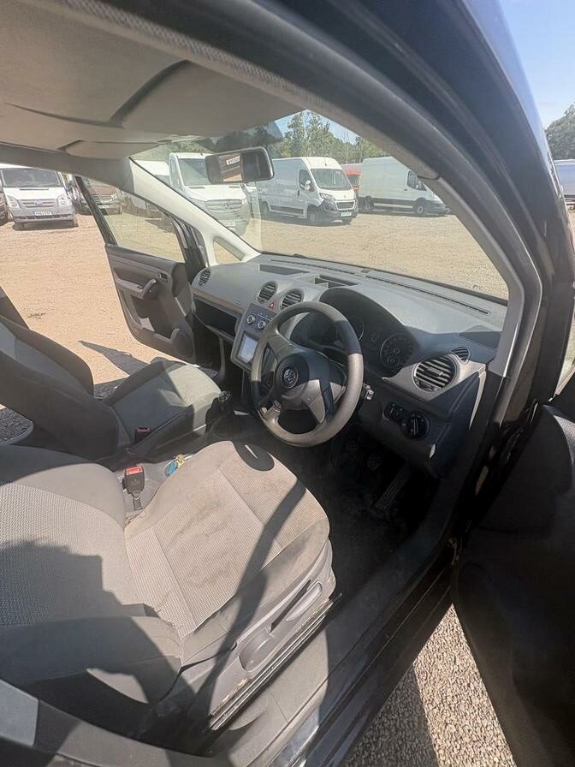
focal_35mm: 14
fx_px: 310
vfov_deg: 102.1
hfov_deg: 85.7
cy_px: 384
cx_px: 288
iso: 40
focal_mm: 2.22
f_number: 2.2
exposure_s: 1/329
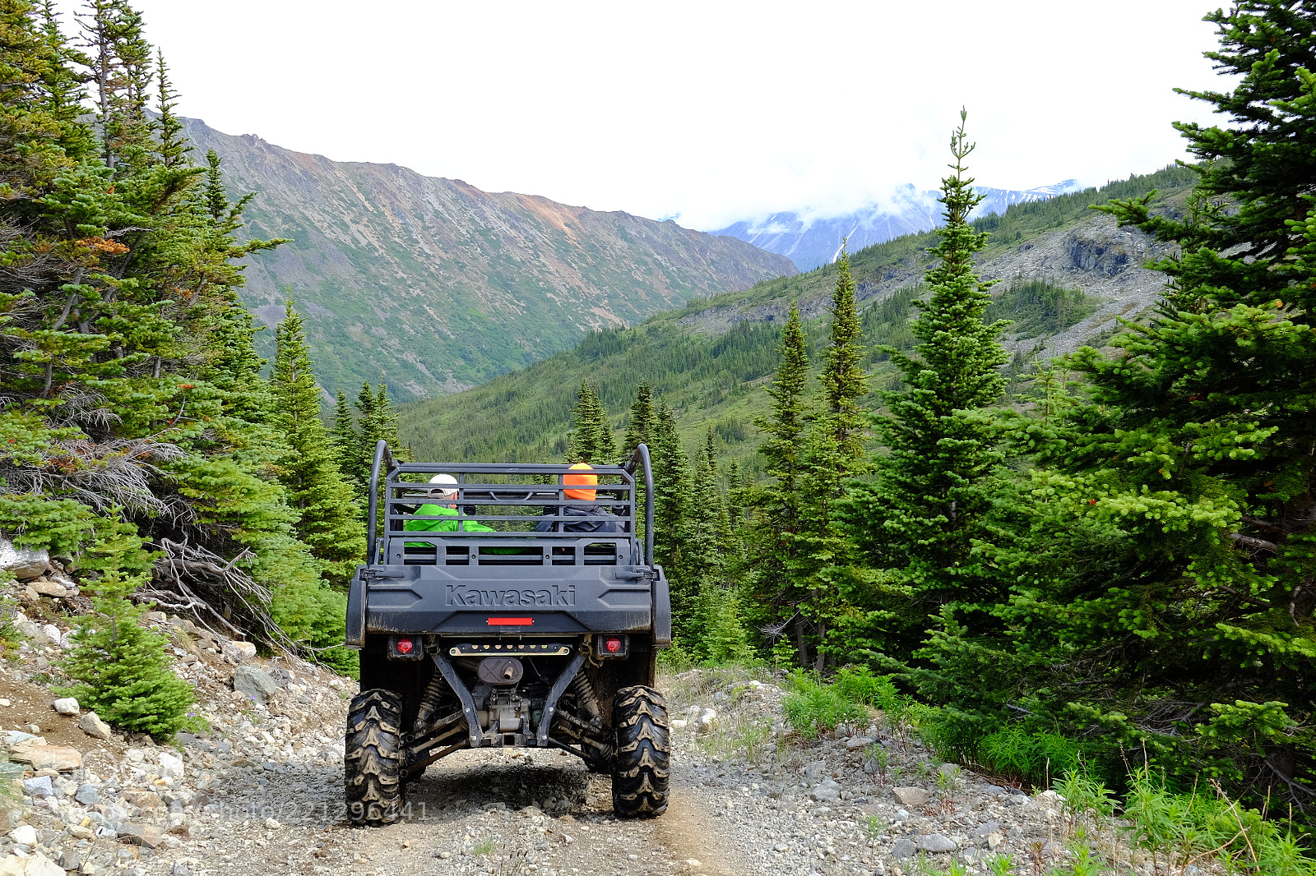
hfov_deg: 54.4
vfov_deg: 37.8
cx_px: 658
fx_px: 1279
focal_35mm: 35
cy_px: 438
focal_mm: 23
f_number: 8
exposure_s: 1/120
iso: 200
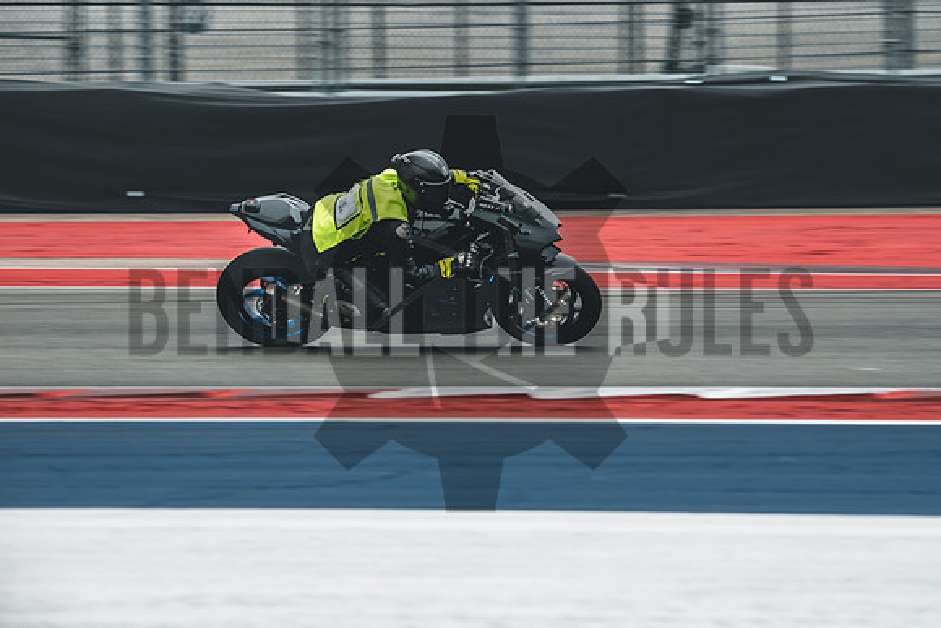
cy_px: 314
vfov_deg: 4.6
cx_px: 470
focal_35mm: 300
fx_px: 7843
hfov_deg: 6.9
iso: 160
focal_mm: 200
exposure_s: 1/320
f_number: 4.5
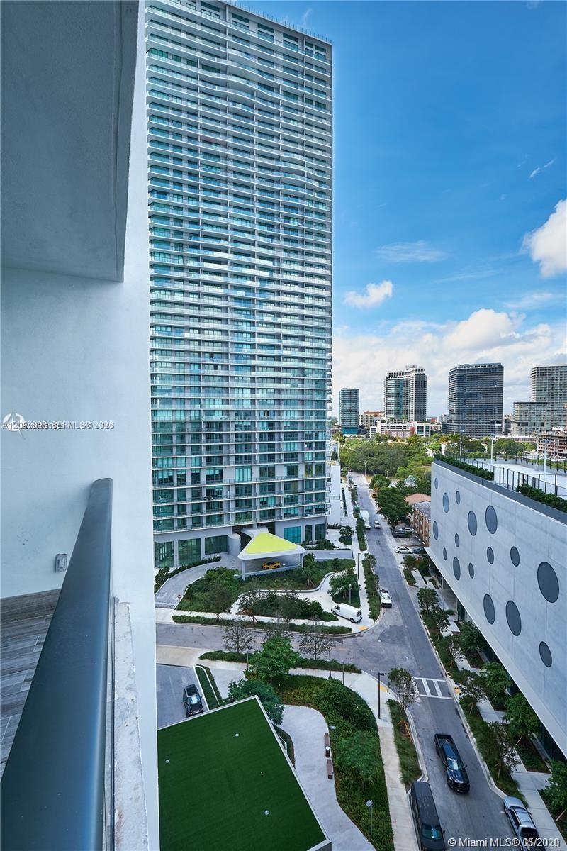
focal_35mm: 15
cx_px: 284
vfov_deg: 100.4
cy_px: 426
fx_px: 354
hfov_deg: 77.3
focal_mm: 10
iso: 200
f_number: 7.1
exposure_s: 1/125
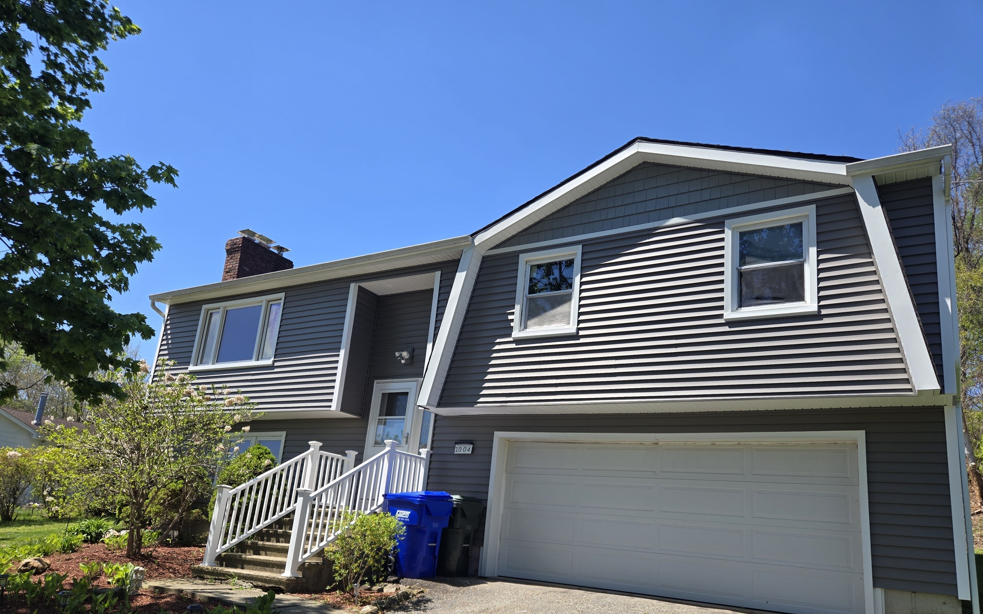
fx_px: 670
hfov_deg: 72.5
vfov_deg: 48.9
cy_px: 376
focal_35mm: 25
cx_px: 503
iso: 25
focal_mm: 5.4
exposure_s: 1/1218
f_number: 1.8
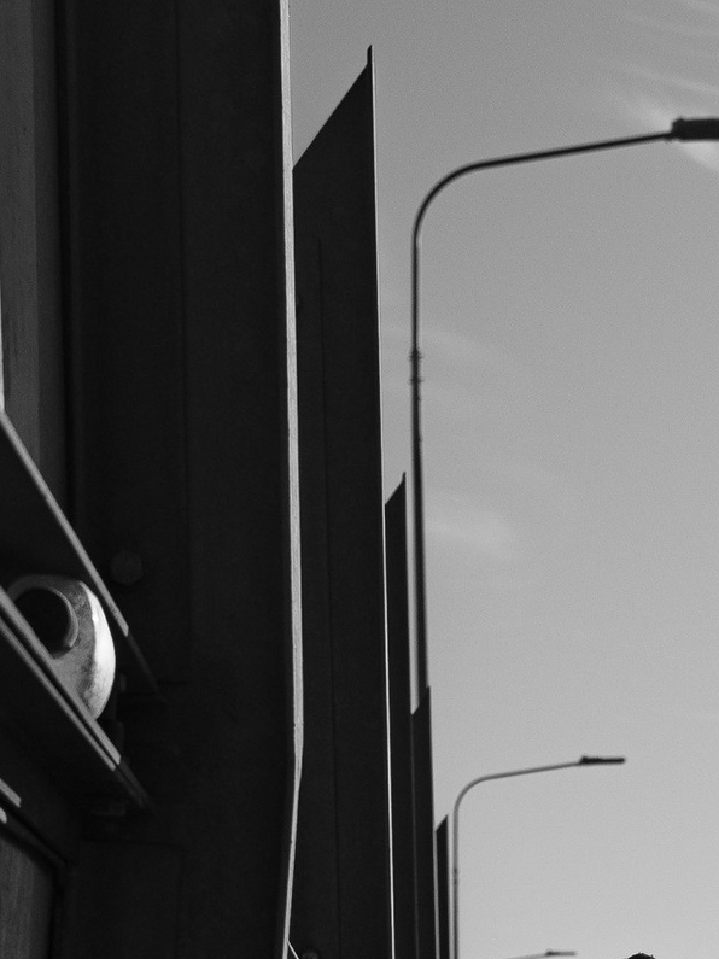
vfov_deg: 14.3
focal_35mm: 130
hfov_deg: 11.3
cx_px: 768
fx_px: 3601
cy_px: 1372
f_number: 4.5
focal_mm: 28
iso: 100
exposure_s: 1/2500
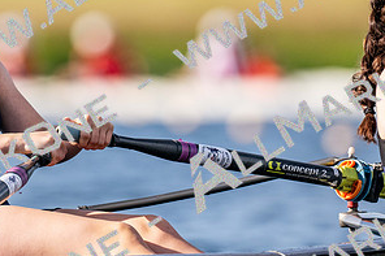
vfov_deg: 1.2
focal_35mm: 1176
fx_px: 12569
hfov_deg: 1.8
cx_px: 78
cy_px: 91
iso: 500
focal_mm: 600
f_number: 5.6
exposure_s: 1/2500
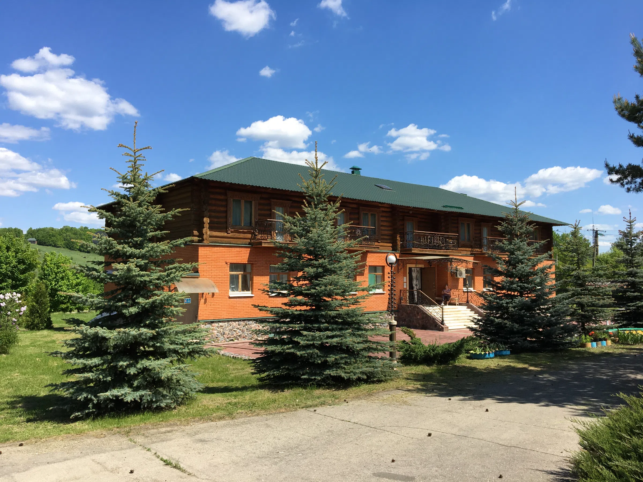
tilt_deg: +3.8
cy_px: 241
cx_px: 322
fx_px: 539
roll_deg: -0.6
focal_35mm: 29
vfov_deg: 48.2
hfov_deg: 61.7
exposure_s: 1/1350
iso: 25
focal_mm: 4.15
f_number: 2.2
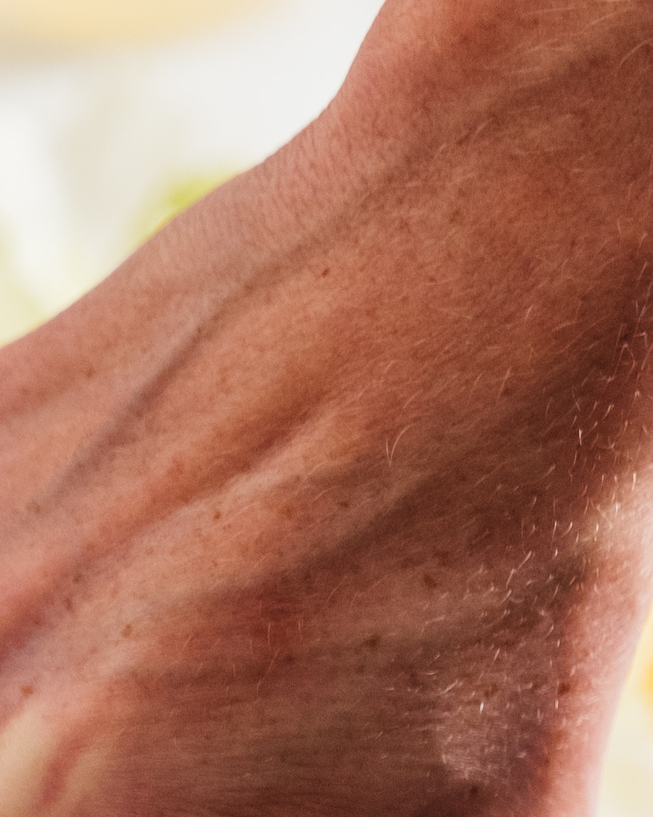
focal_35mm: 257
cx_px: 515
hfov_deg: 6.0
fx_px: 6209
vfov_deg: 7.1
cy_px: 1953
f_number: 2.8
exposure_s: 1/160
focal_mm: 55
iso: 800
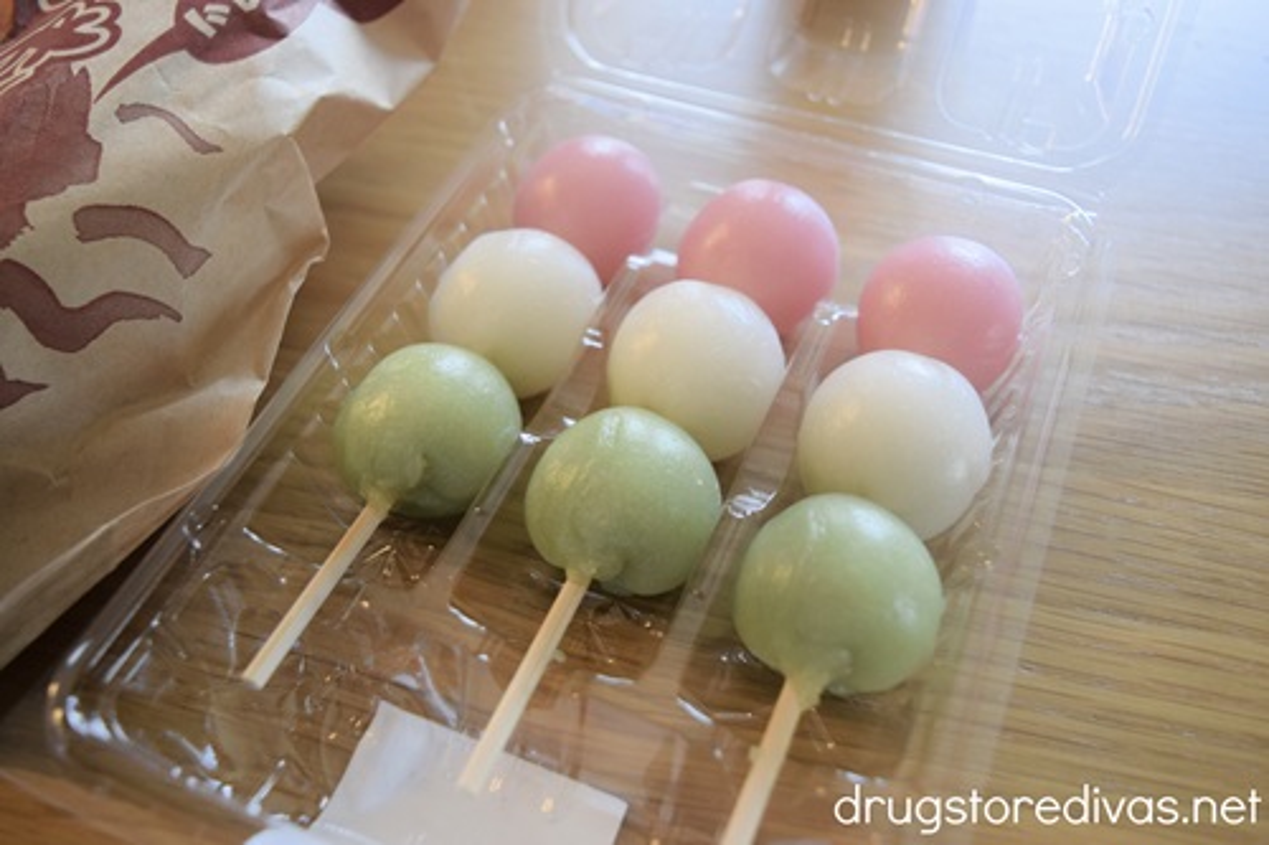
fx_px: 1163
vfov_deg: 39.9
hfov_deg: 57.2
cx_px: 634
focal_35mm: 33
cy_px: 422
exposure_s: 1/60
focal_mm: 22
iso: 400
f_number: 4
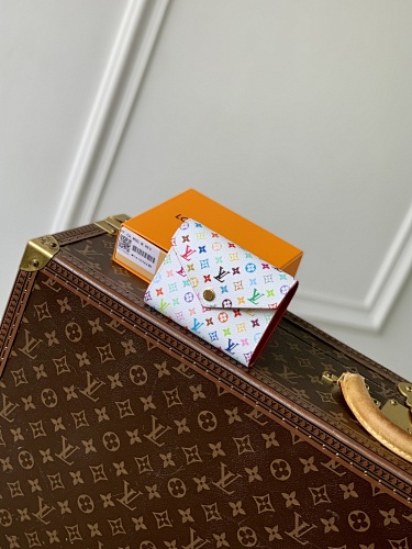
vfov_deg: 36.8
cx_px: 206
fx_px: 825
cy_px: 274
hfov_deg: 28.0
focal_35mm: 52
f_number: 2.4
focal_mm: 6
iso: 25
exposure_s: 1/122
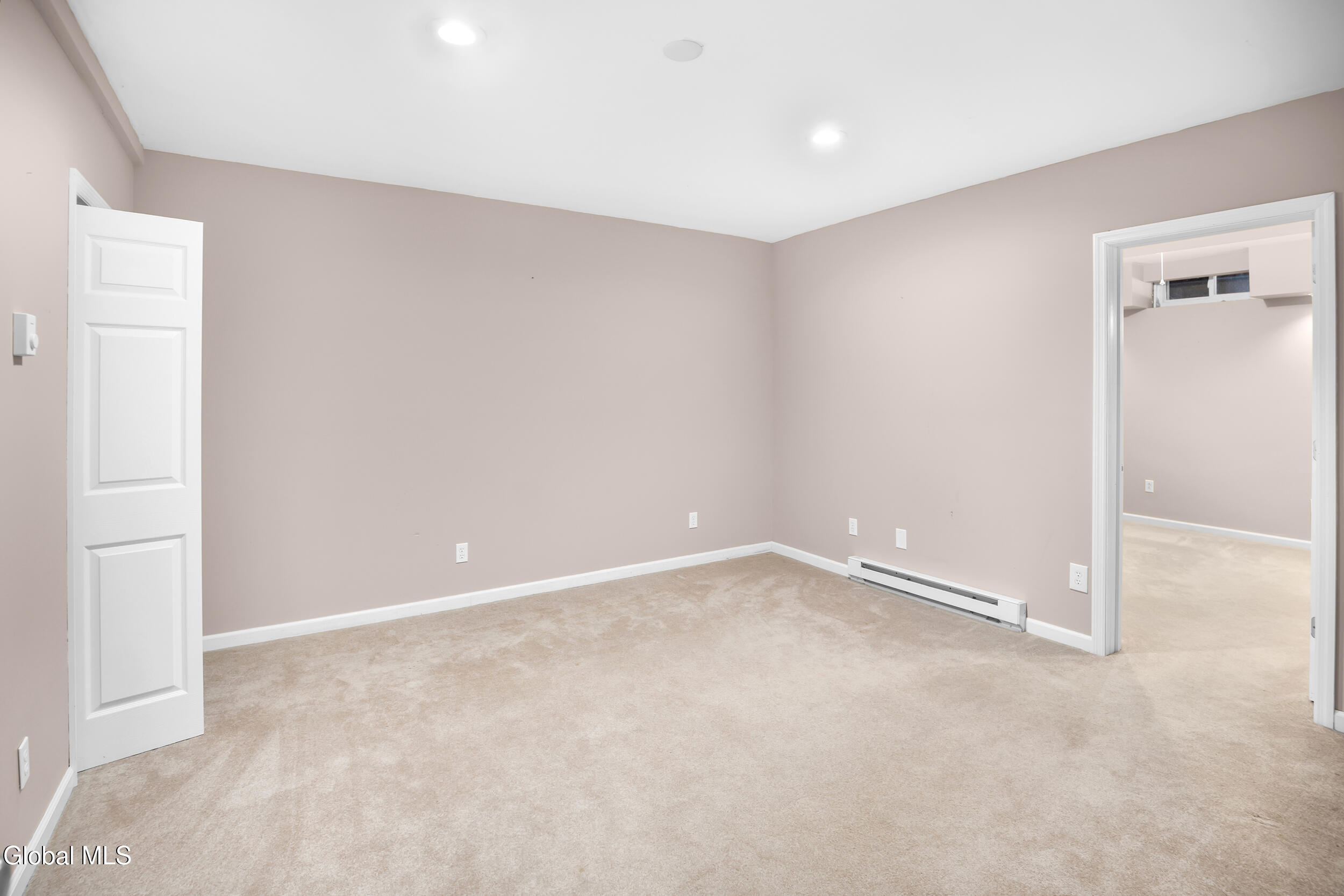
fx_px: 597
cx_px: 672
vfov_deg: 73.8
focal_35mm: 16
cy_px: 448
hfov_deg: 96.7
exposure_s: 1/8
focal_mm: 16
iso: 250
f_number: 4
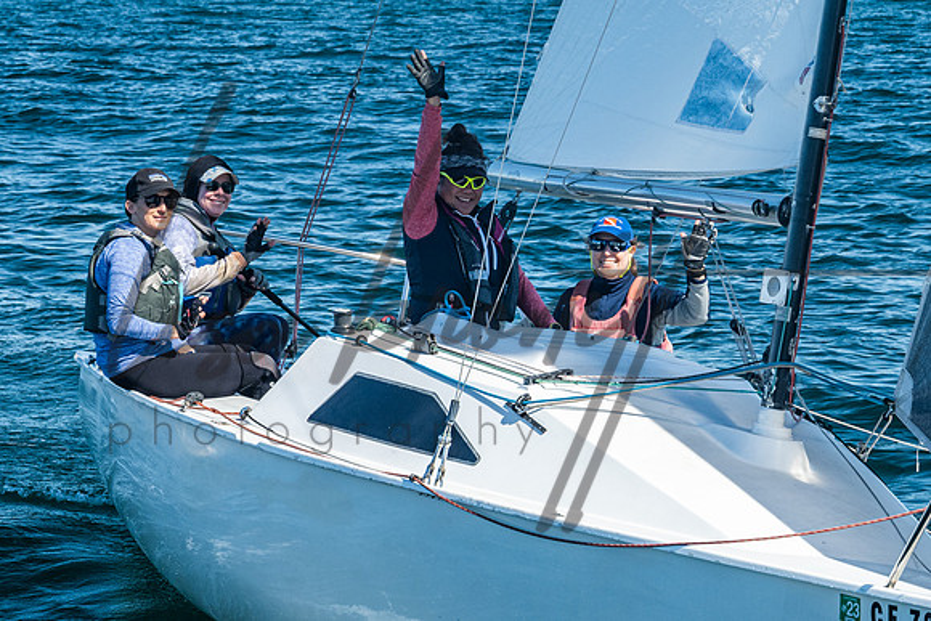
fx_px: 4405
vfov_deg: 8.1
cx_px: 496
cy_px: 140
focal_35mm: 170
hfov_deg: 12.1
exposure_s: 1/250
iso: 400
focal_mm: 96
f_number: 10
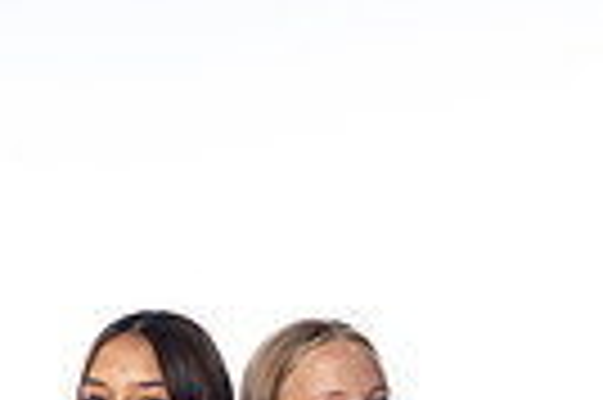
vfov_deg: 7.6
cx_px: 158
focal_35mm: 168
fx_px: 2811
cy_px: 993
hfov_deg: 12.2
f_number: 5.6
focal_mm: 50
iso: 640
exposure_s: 1/250
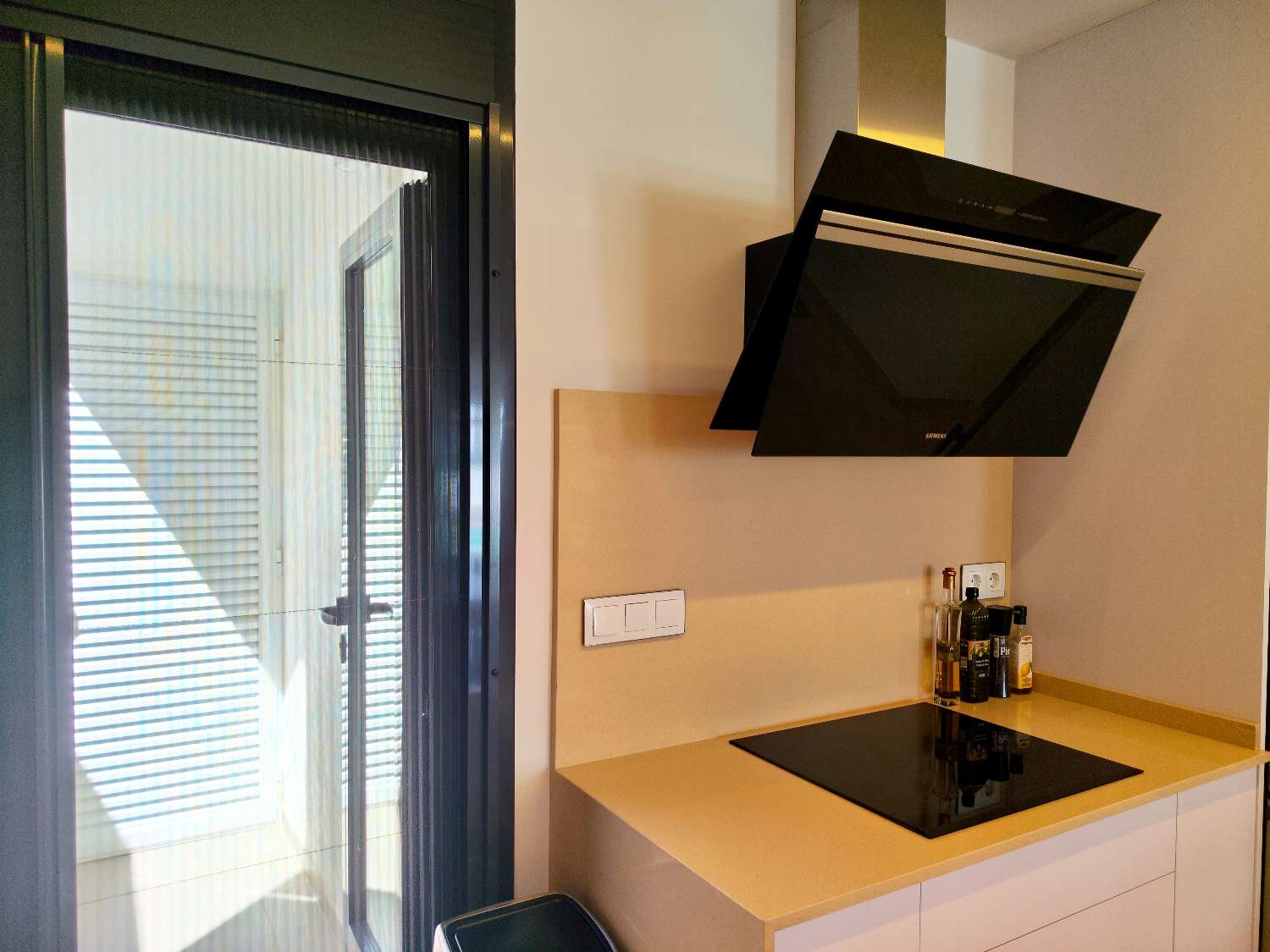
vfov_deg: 56.8
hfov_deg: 71.6
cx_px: 635
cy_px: 476
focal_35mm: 24
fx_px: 881
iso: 52
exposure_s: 1/104
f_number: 1.7
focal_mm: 5.24
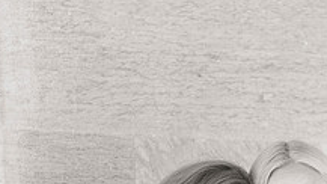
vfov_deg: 6.6
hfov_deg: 11.8
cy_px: 236
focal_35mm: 182
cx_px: 234
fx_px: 1578
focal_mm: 58
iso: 400
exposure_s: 1/1250
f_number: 4
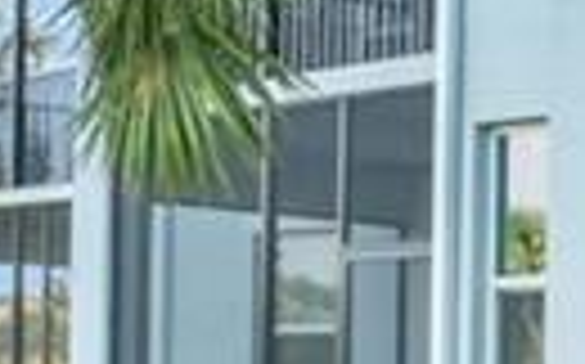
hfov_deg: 13.0
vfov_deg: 10.1
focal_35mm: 128
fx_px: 2039
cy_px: 429
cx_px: 1332
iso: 200
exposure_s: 1/60
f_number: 9
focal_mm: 16
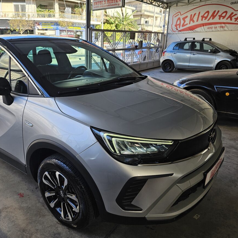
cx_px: 84
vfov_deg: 57.3
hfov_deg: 56.3
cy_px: 122
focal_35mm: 28
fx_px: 218
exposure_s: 1/180
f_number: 1.7
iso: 25
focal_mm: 6.3
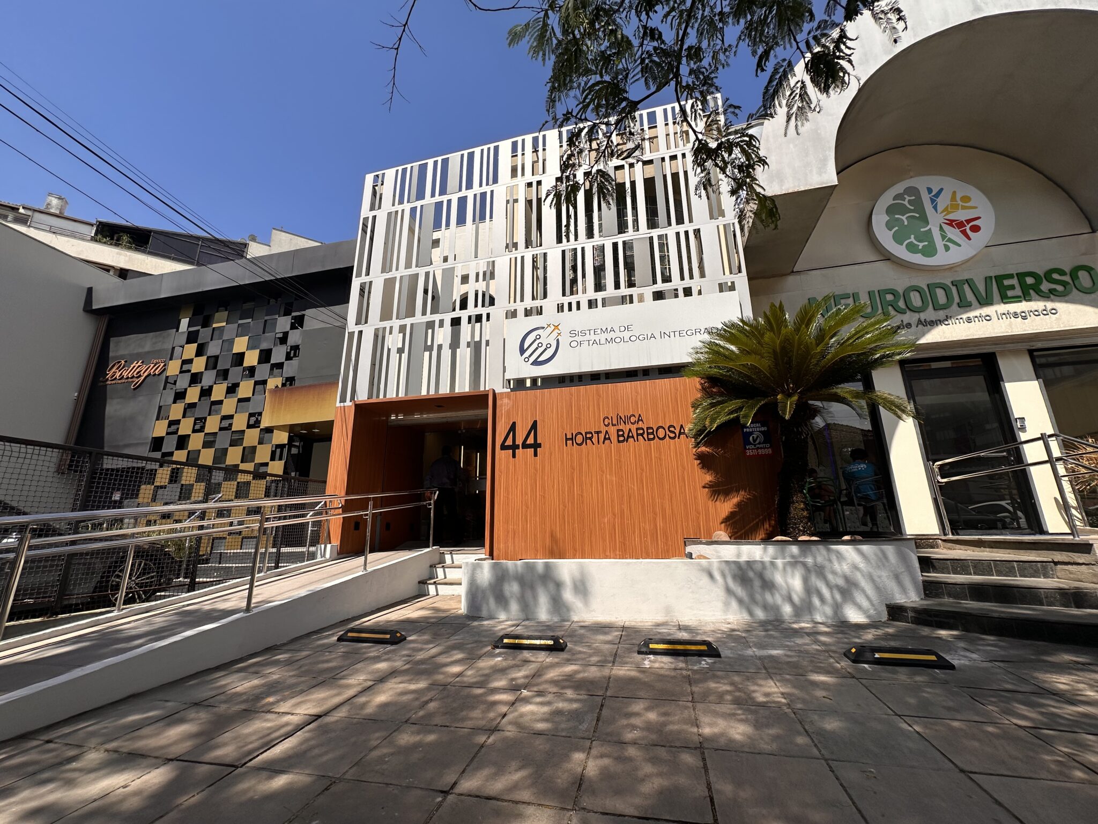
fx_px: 444
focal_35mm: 14
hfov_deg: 102.1
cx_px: 549
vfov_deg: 85.7
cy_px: 412
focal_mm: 2.22
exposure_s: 1/2681
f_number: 2.2
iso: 40
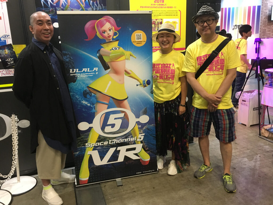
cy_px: 102
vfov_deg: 48.2
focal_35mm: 29
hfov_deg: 61.7
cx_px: 136
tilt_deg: -13.0
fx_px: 229
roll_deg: +2.3
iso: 200
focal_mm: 4.15
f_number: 2.2
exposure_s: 1/30
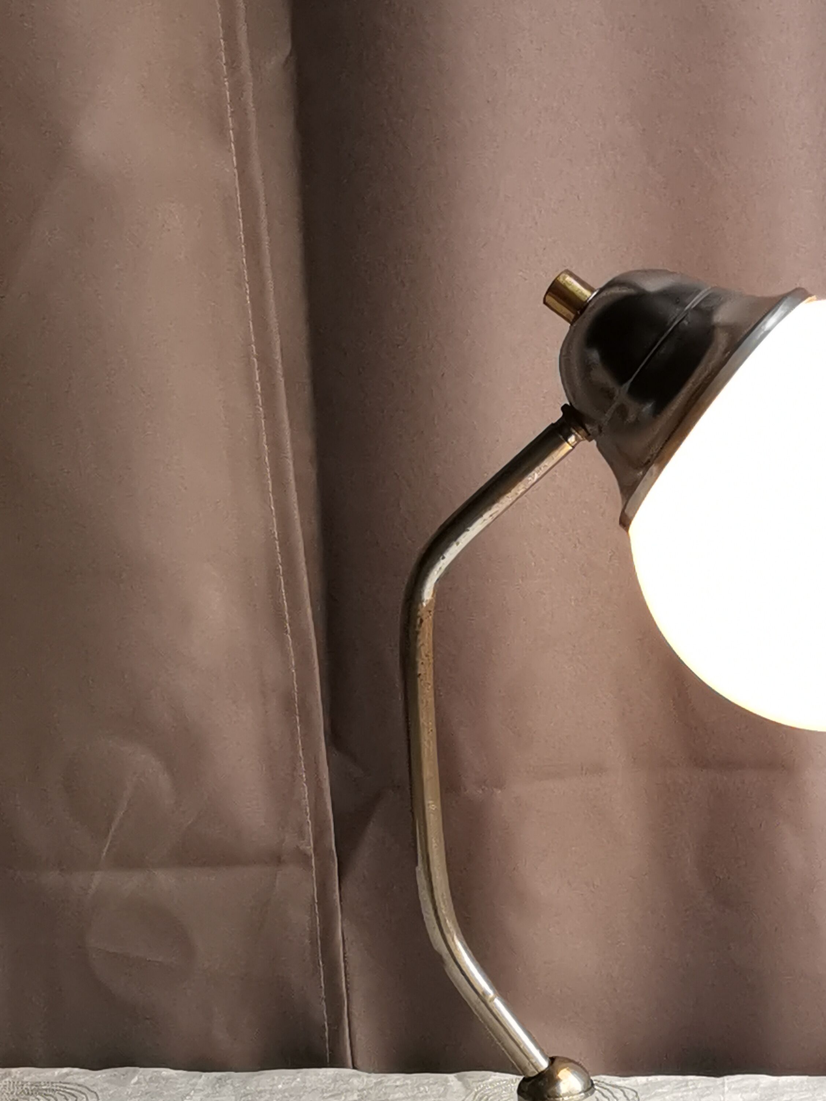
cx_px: 634
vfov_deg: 30.3
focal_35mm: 63
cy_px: 799
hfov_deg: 23.0
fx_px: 2005
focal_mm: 2.26
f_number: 2.2
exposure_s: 1/50
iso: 80
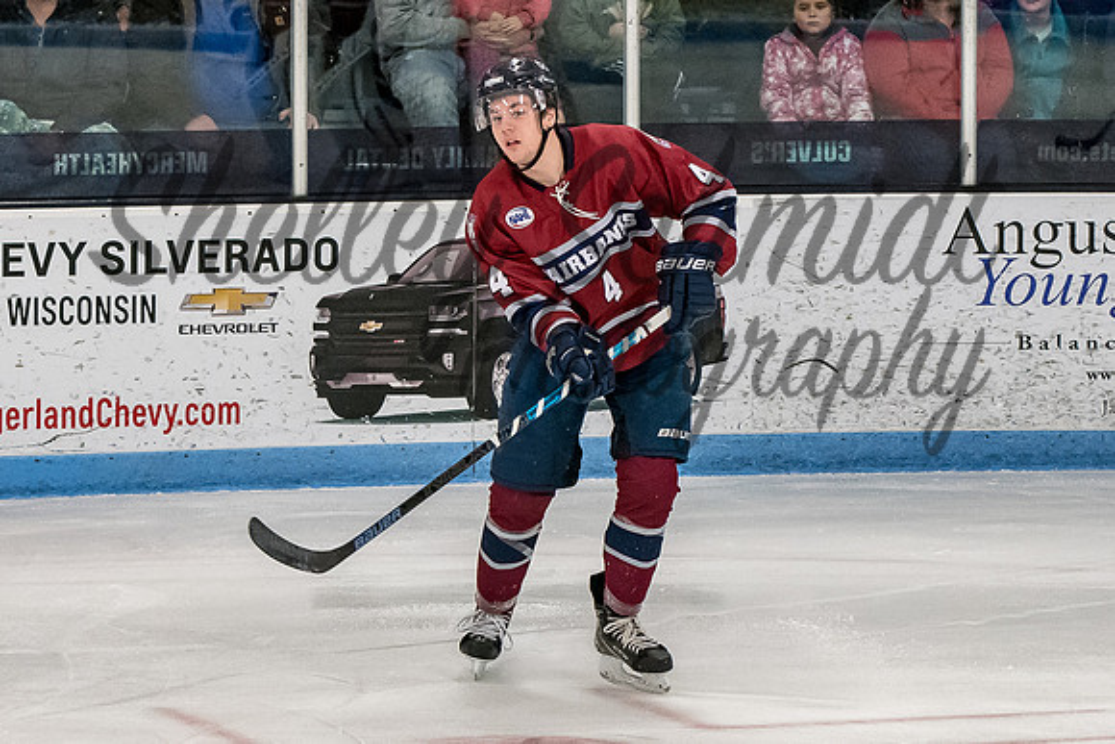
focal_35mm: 254
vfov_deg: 5.4
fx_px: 7881
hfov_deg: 8.1
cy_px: 350
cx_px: 507
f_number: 4
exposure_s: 1/800
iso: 3600
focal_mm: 100
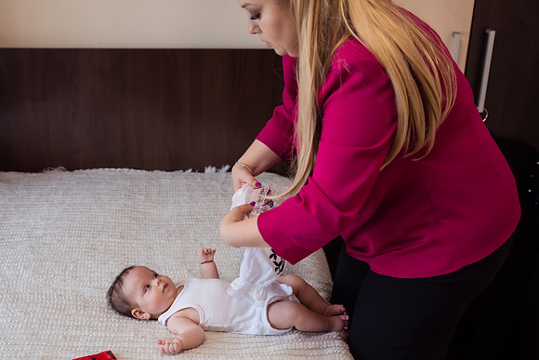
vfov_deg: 30.7
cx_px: 230
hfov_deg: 44.6
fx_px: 655
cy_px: 180
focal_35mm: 44
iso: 400
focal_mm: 38
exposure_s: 1/200
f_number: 3.2
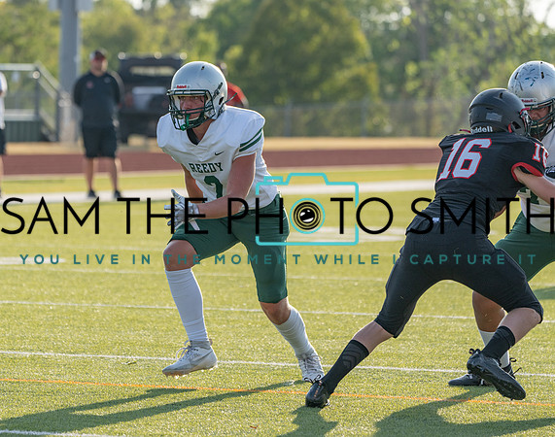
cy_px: 218
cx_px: 227
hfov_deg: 7.2
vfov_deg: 5.7
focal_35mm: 269
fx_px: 4392
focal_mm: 241
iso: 400
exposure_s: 1/1250
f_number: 5.6
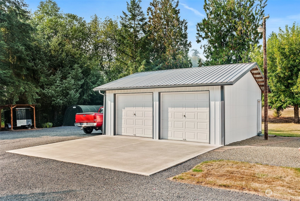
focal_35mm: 31
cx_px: 150
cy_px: 100
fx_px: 258
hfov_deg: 60.3
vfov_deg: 42.4
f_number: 8
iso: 500
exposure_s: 1/125
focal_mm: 31
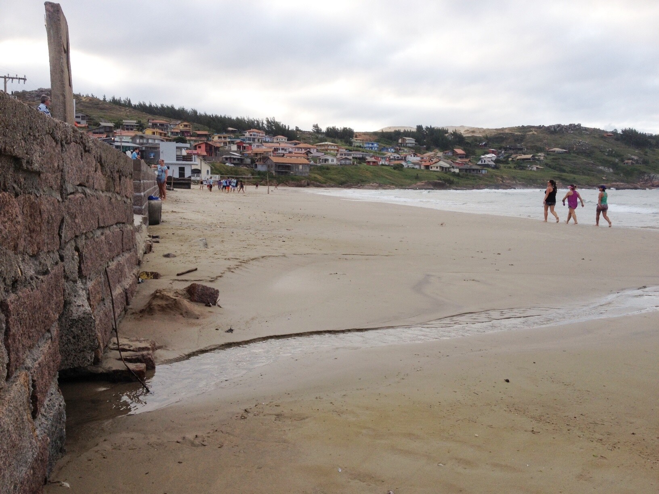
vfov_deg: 40.7
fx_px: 666
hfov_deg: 52.6
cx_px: 330
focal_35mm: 35
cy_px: 247
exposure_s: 1/606
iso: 50
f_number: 2.4
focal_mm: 4.28
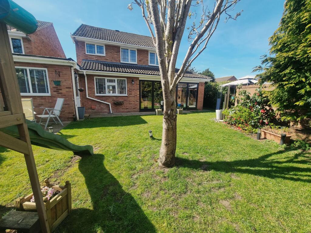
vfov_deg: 89.9
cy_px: 116
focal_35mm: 13
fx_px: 117
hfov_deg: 106.2
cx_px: 156
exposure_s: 1/972
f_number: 2.2
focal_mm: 2.2
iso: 50
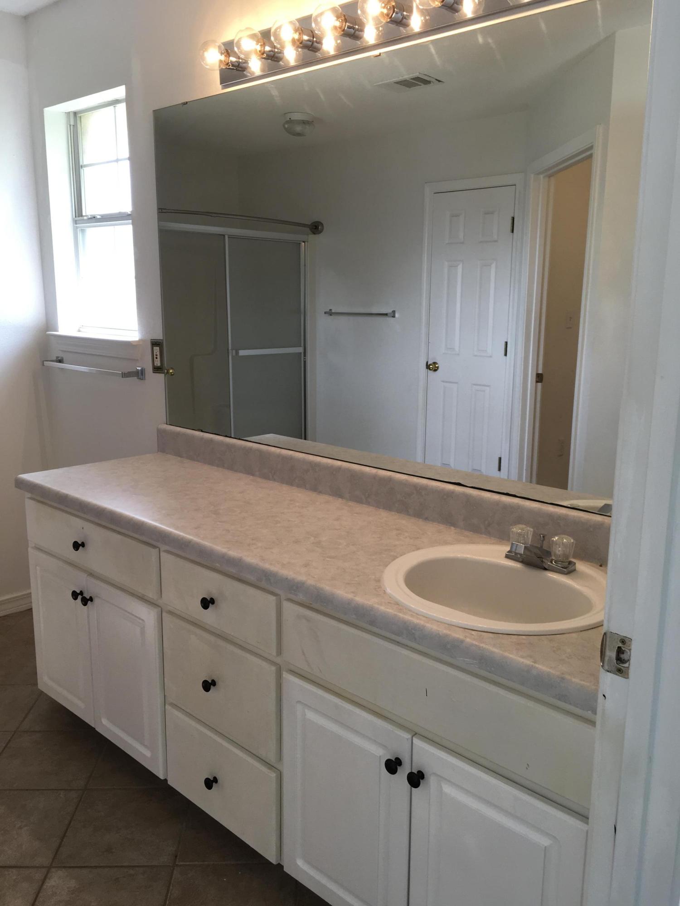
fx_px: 760
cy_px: 453
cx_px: 340
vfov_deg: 61.7
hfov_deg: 48.2
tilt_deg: -11.5
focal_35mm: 29
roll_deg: -0.8
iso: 32
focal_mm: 4.15
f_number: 2.2
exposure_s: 1/60
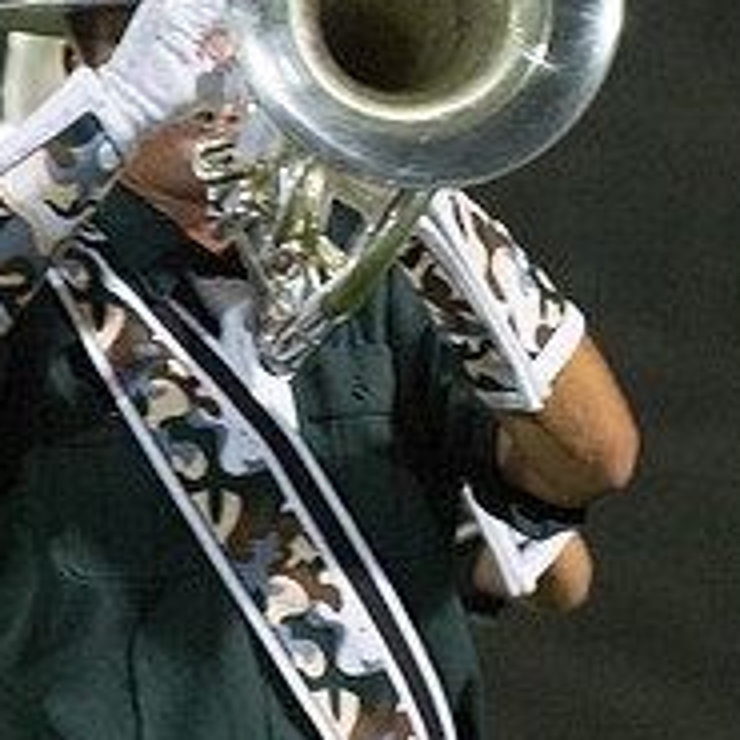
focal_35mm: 676
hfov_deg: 2.6
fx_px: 16350
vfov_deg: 2.6
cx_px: 238
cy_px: 289
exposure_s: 1/160
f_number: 5
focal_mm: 185
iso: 4500
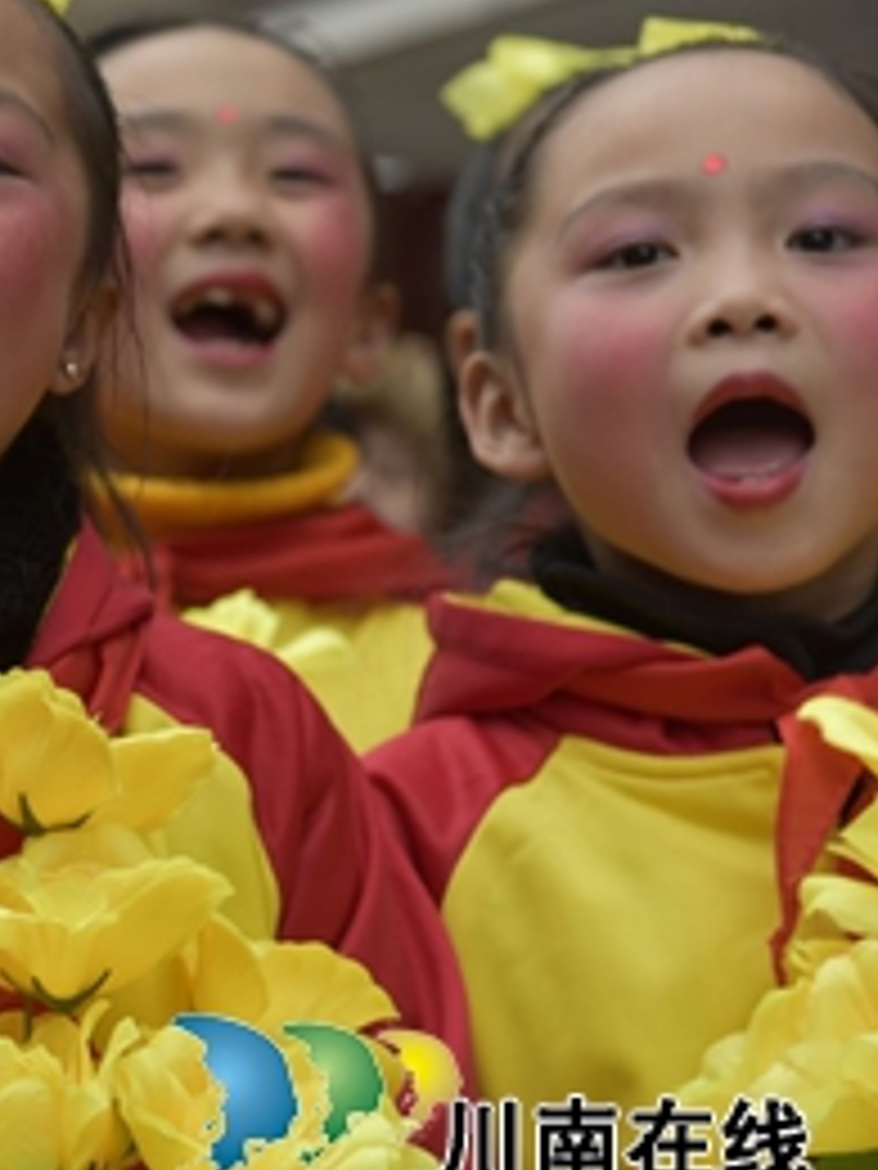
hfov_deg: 7.6
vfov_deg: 10.2
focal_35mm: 194
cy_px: 513
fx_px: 6561
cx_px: -239
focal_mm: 105
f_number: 6.3
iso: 400
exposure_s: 1/160
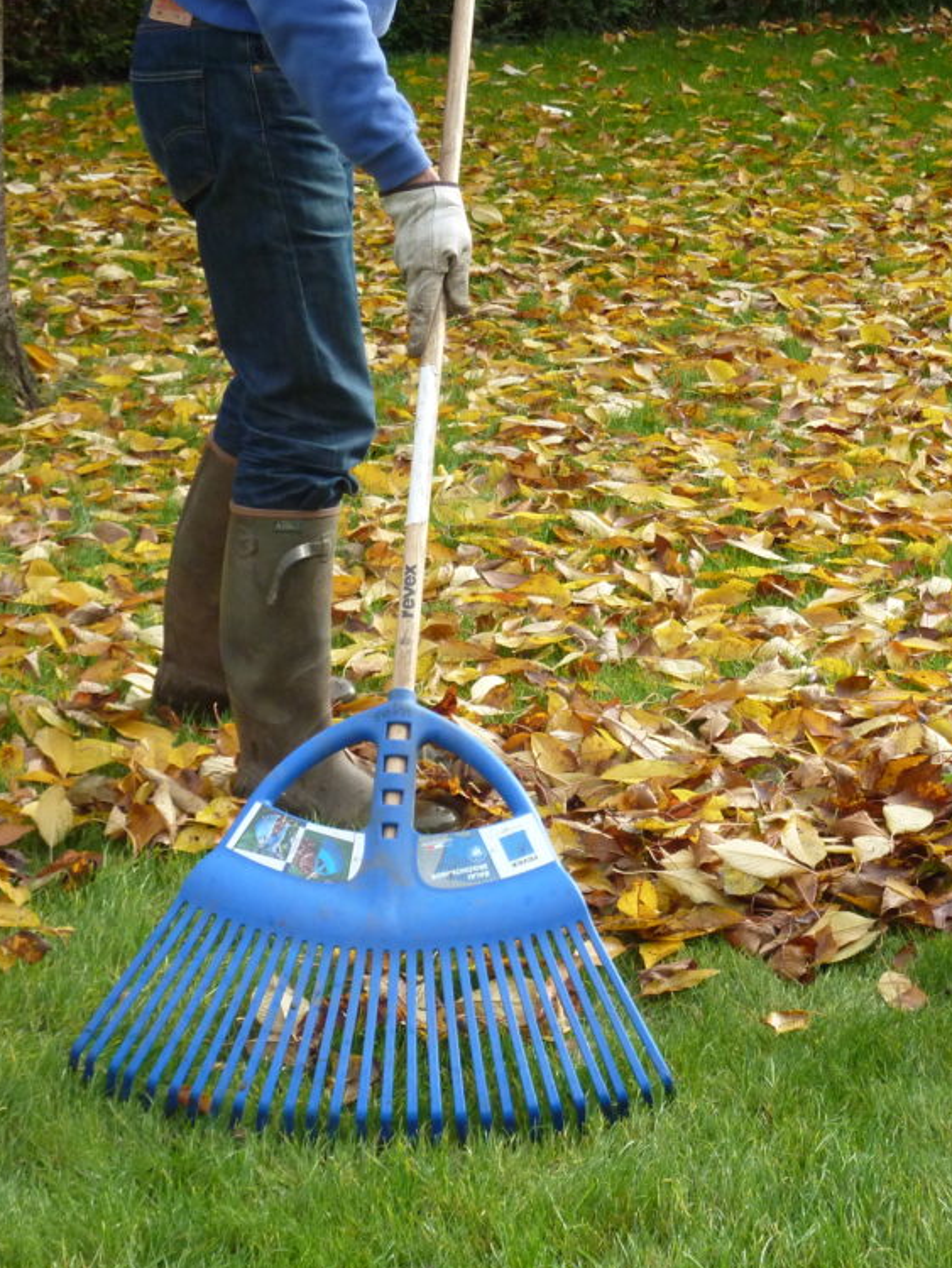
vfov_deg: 22.8
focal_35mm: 86
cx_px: 665
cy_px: 629
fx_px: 3152
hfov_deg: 17.1
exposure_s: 1/320
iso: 250
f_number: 4
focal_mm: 10.3
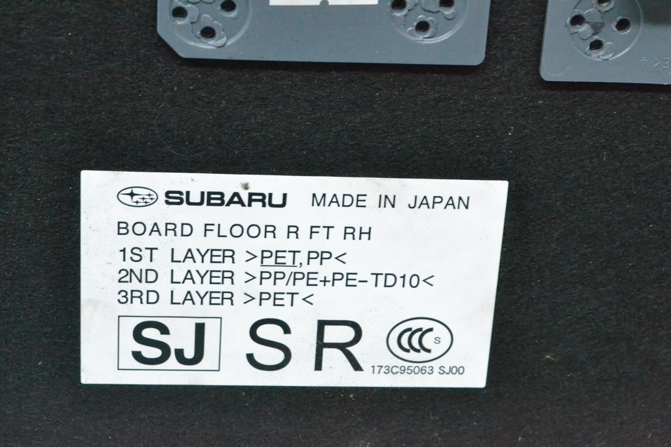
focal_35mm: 82
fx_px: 1538
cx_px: 336
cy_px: 224
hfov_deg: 24.6
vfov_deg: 16.6
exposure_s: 1/160
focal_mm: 55
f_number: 9
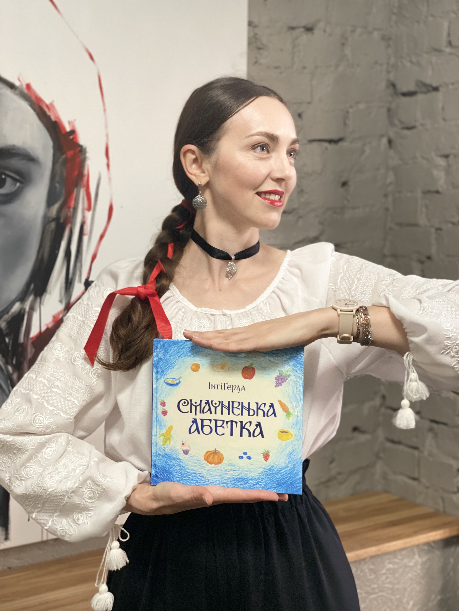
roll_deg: +0.5
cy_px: 306
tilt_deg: -4.4
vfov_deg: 36.8
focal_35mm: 52
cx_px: 230
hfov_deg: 28.0
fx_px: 919
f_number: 2
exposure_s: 1/33
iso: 160
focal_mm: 6
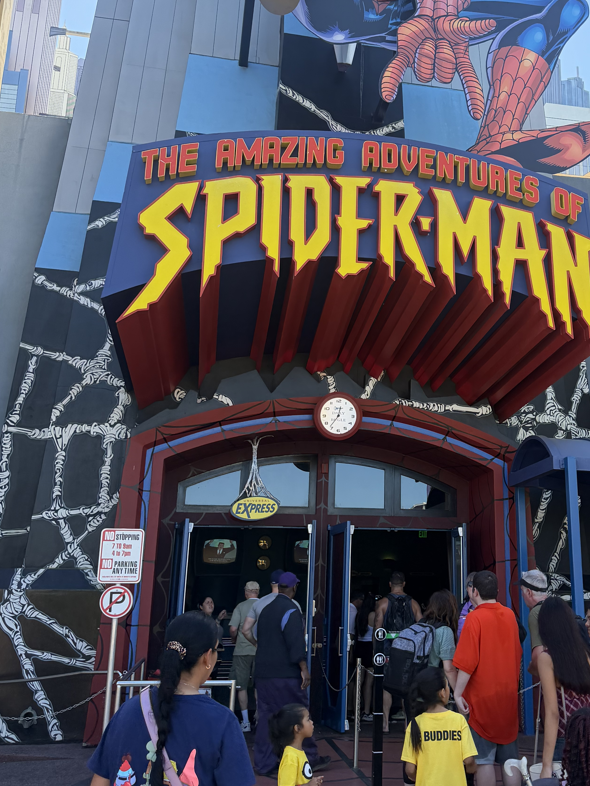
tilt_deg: +17.0
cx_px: 425
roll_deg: +0.6
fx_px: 932
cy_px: 323
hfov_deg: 34.6
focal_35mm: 41
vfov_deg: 45.6
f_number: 1.78
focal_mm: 6.76
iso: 100
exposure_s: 1/1464
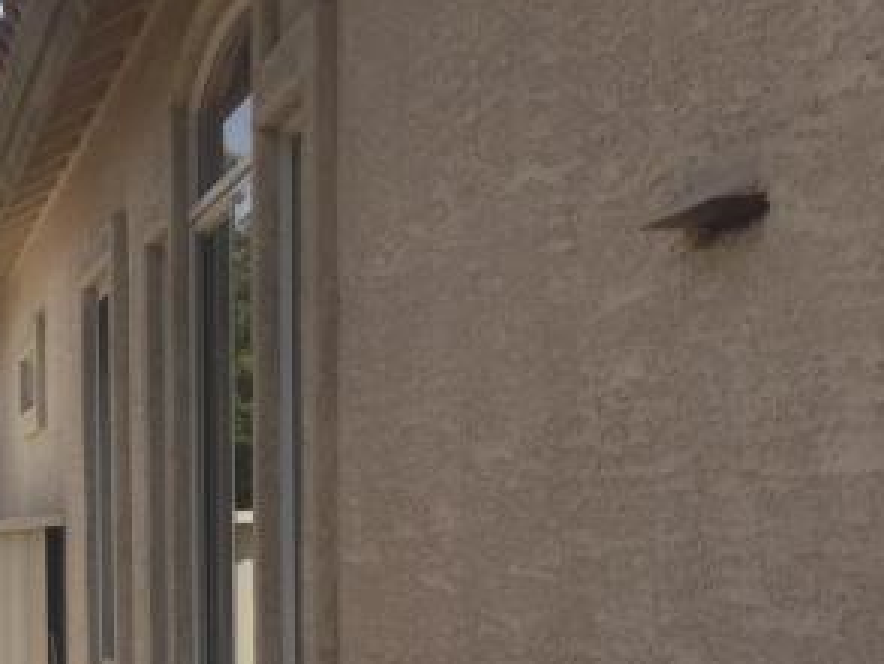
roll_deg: +1.8
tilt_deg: -5.8
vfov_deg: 14.1
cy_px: 877
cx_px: -457
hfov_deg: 17.4
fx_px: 2581
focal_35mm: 101
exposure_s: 1/2326
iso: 32
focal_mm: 4.15
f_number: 2.2
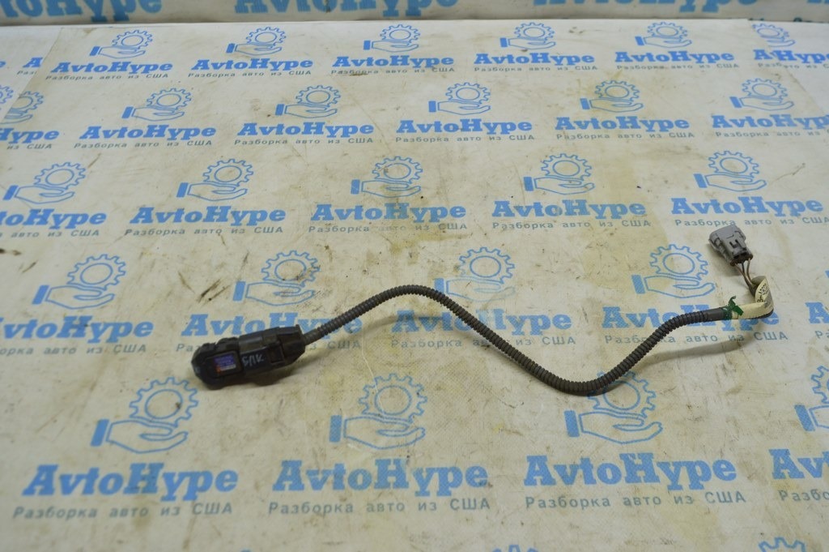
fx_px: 759
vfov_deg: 39.9
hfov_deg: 57.3
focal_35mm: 33
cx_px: 414
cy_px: 276
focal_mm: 22
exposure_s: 1/40
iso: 400
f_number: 5.6
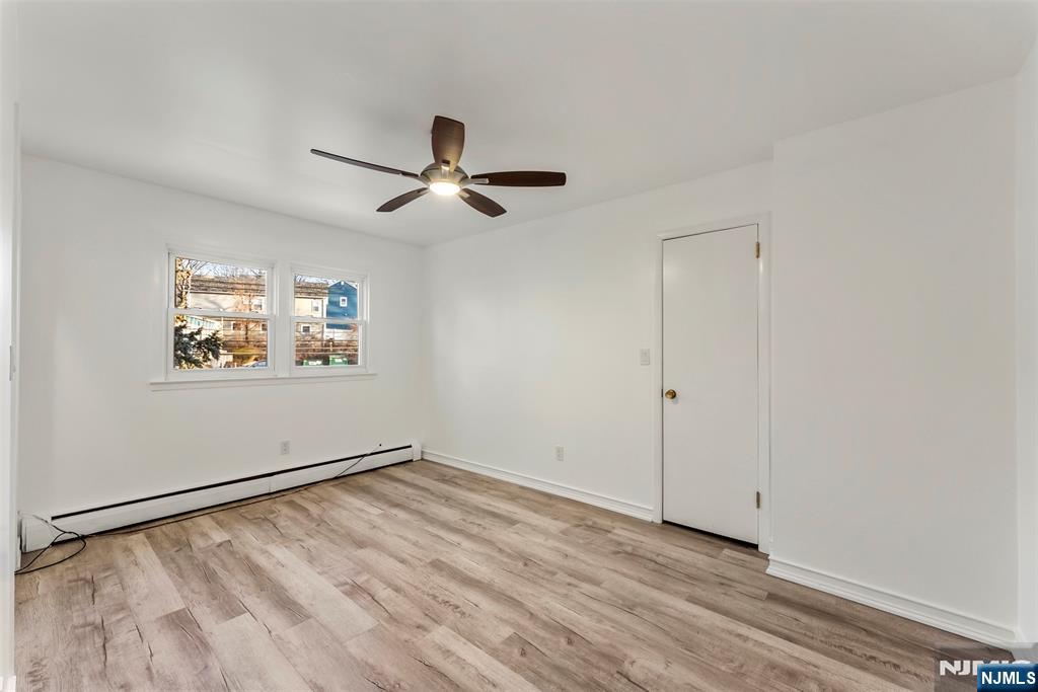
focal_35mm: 14
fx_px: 404
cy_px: 346
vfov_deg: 81.2
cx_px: 519
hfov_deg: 104.2
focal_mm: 14
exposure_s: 1/8
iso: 500
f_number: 8
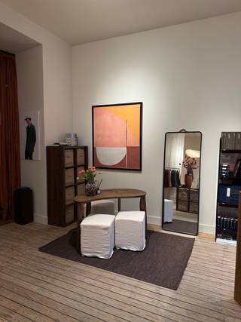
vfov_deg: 71.6
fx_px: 223
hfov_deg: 56.8
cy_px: 161
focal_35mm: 24
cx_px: 120
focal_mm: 6.76
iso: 125
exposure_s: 1/100
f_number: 1.78
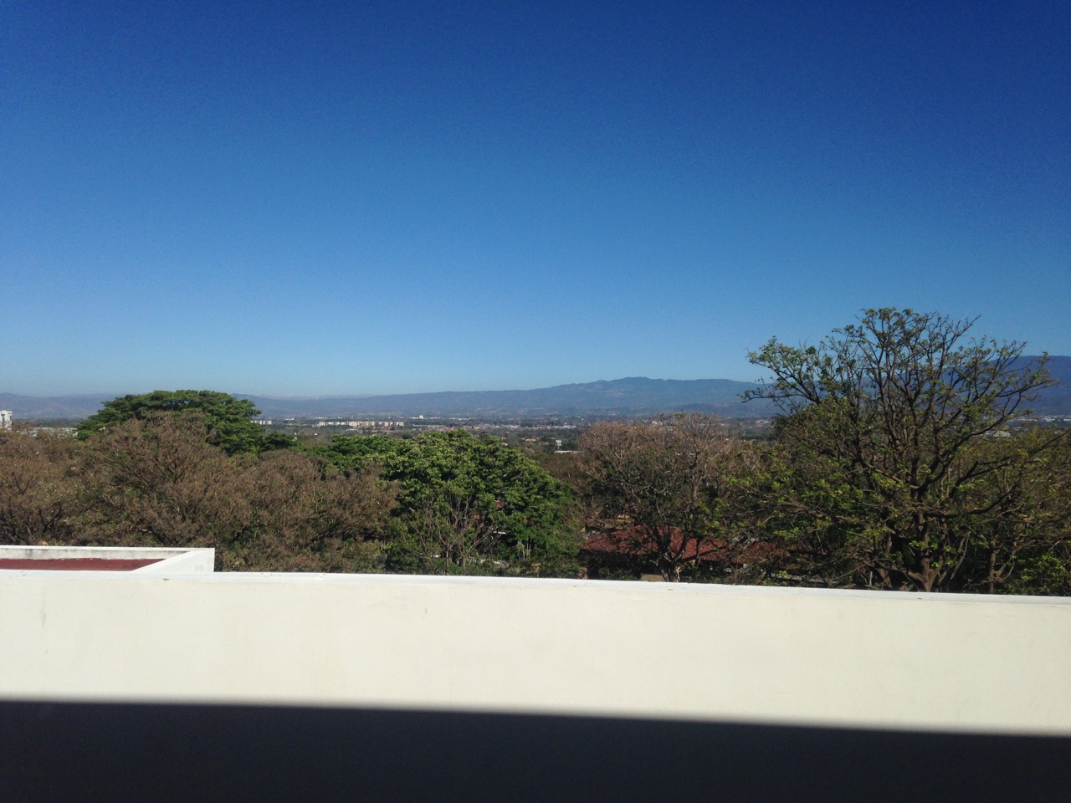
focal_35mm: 33
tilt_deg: +2.9
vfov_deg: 42.9
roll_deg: +0.6
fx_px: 1021
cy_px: 402
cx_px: 536
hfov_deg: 55.4
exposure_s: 1/3390
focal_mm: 4.12
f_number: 2.4
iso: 50
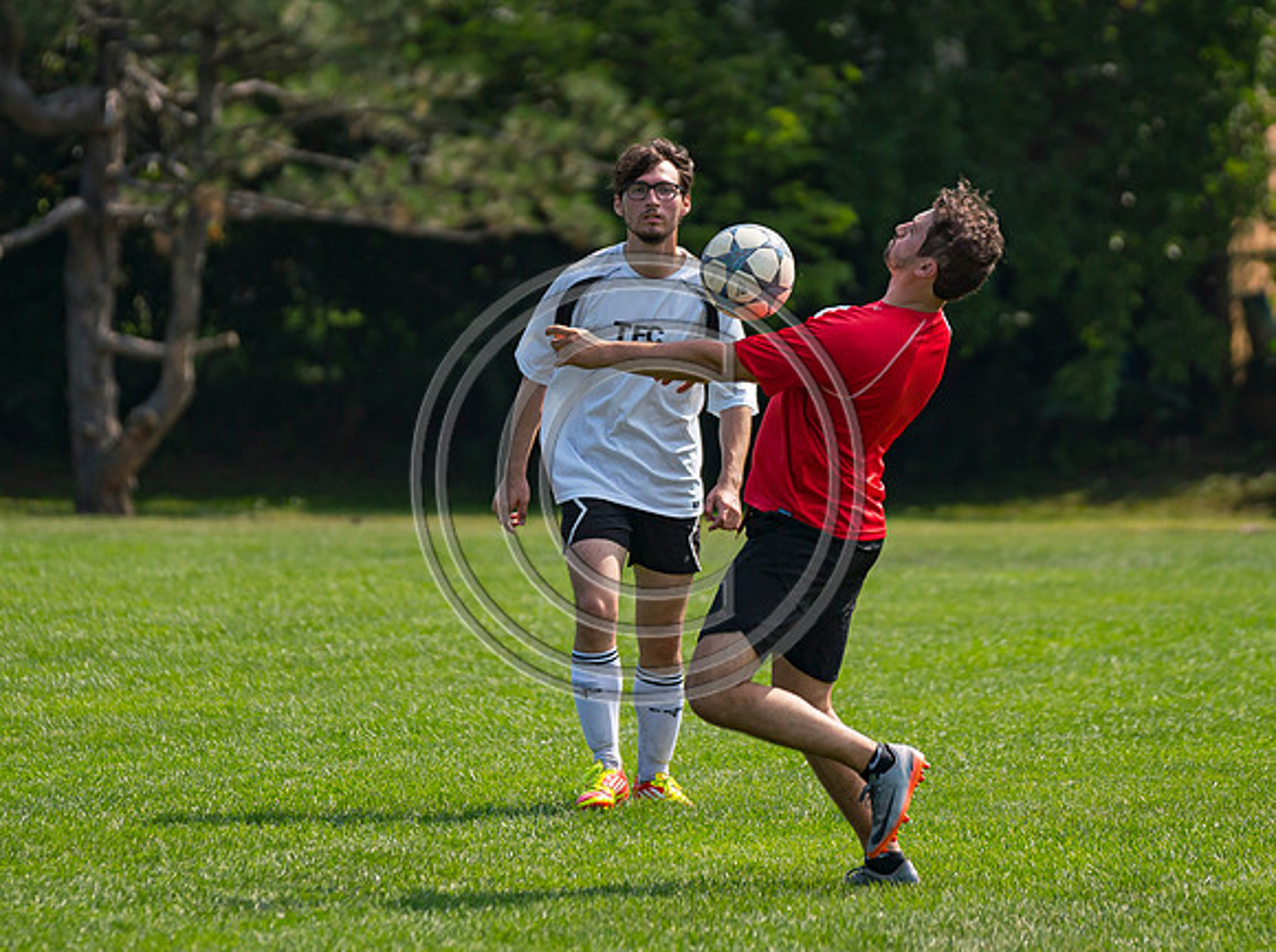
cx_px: 621
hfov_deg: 4.6
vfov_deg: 3.4
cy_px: 338
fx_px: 15821
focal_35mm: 430
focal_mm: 200
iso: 400
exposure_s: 1/5000
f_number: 2.8
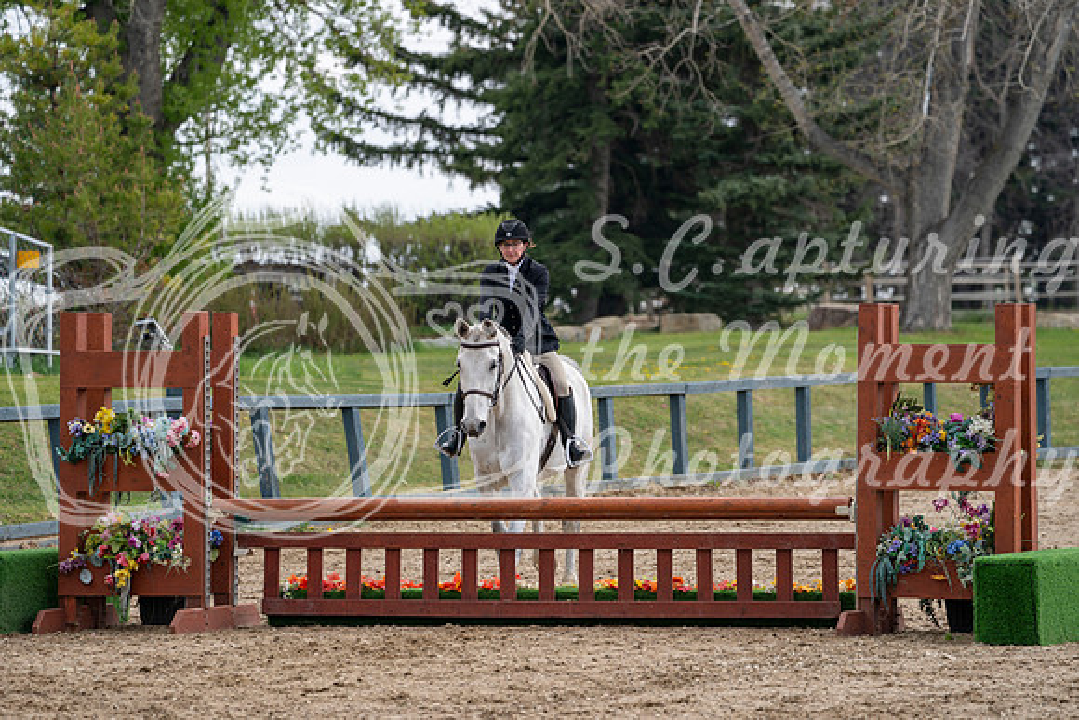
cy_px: 360
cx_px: 540
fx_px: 7135
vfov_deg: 5.8
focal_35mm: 238
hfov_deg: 8.6
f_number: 5.6
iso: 100
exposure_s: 1/250
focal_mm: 238
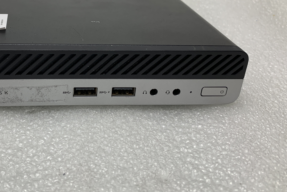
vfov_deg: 32.1
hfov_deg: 46.0
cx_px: 78
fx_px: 327
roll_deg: -2.7
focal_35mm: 41
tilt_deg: -20.6
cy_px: 50
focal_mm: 4.25
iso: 50
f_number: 1.8
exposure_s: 1/121
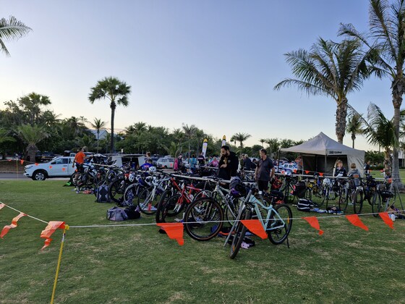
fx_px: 269
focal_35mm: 23
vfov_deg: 58.9
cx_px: 202
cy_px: 152
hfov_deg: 73.9
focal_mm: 5.54
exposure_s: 1/632
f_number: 1.8
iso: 50
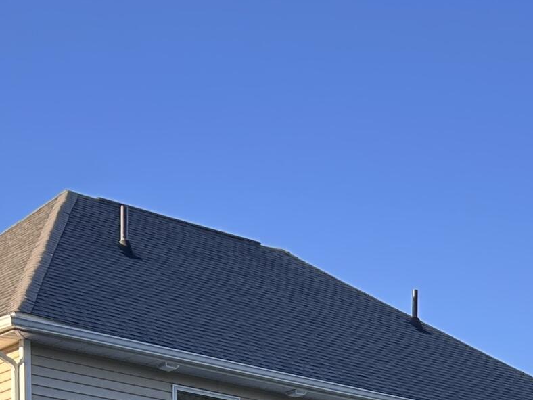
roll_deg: +0.3
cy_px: 727
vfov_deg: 13.4
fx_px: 1524
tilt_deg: +0.4
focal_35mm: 99
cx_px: 289
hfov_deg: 19.8
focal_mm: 5.7
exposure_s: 1/1100
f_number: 1.5
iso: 50
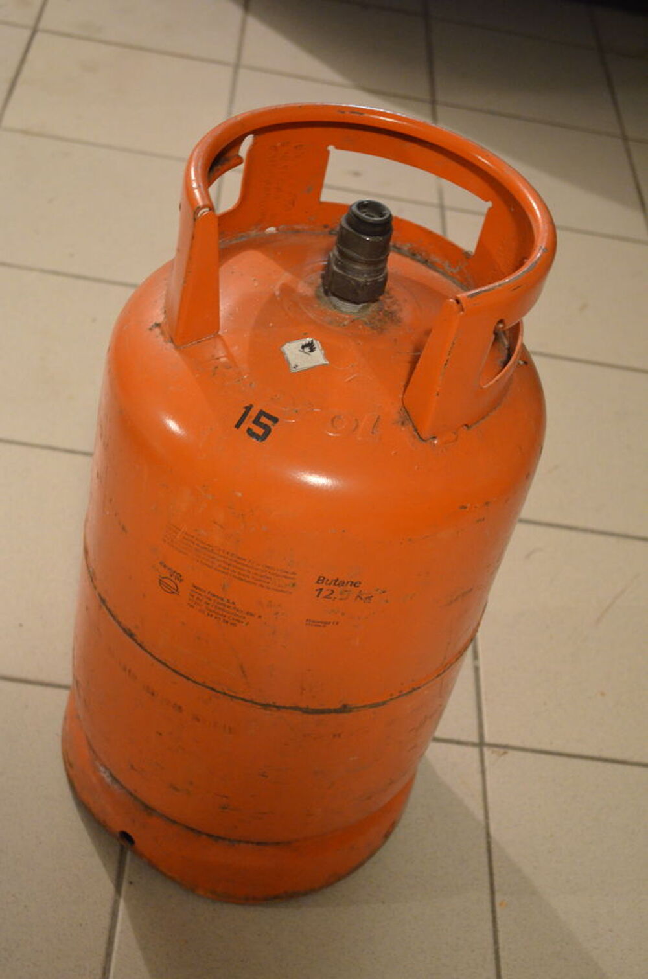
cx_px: 324
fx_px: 1425
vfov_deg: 37.9
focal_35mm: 52
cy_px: 490
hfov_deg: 25.6
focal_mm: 35
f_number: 5
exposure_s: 1/20
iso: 3200
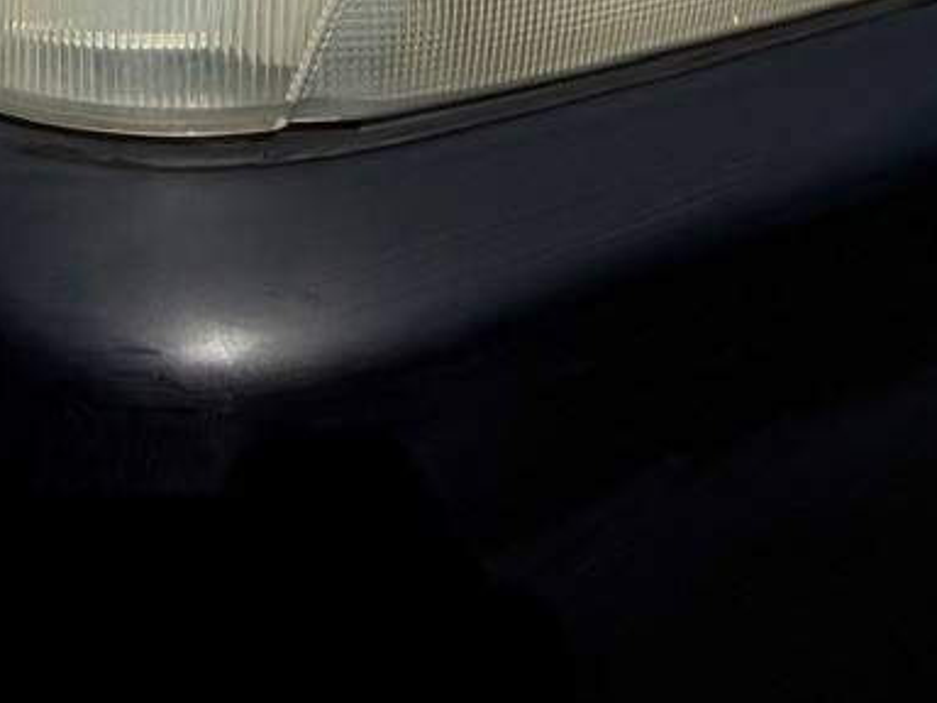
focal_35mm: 80
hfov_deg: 24.1
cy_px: -439
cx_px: 224
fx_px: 2165
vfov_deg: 16.3
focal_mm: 6.76
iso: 80
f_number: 1.78
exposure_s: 1/14286
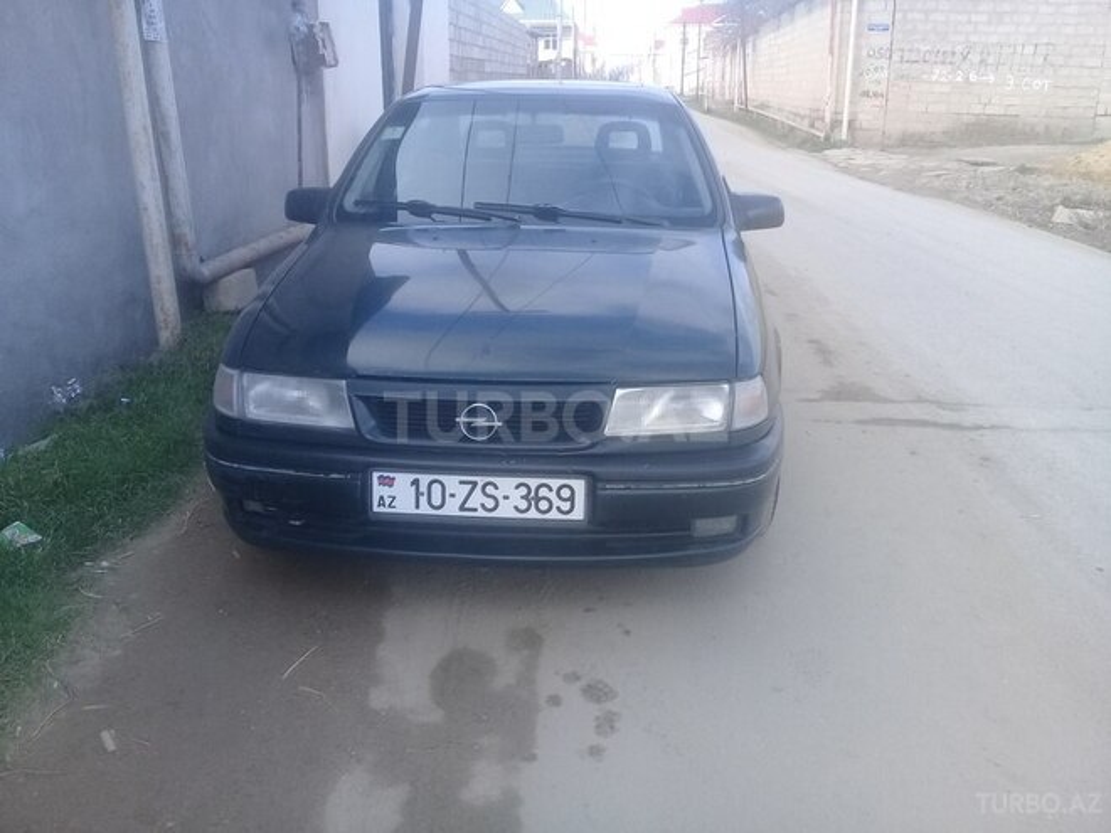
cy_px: 416
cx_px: 556
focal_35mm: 31
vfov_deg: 45.4
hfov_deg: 58.4
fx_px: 995
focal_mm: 3.3
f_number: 2.2
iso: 50
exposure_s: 1/300
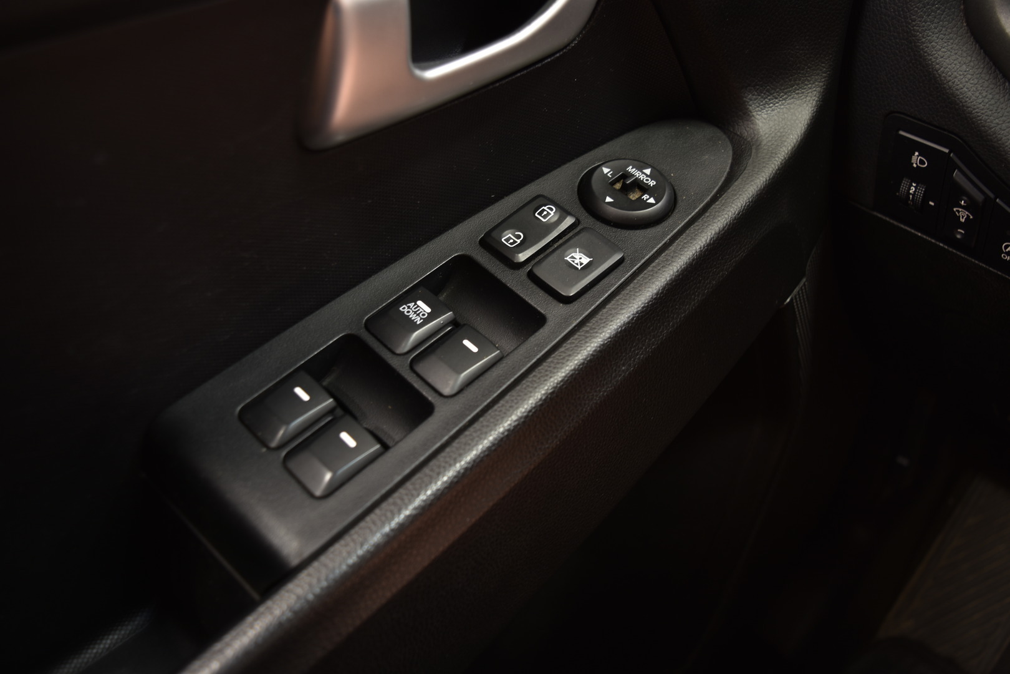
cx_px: 505
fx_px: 968
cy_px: 337
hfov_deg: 55.1
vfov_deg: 38.4
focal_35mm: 34
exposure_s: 1/3
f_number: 3.8
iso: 100
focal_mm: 23
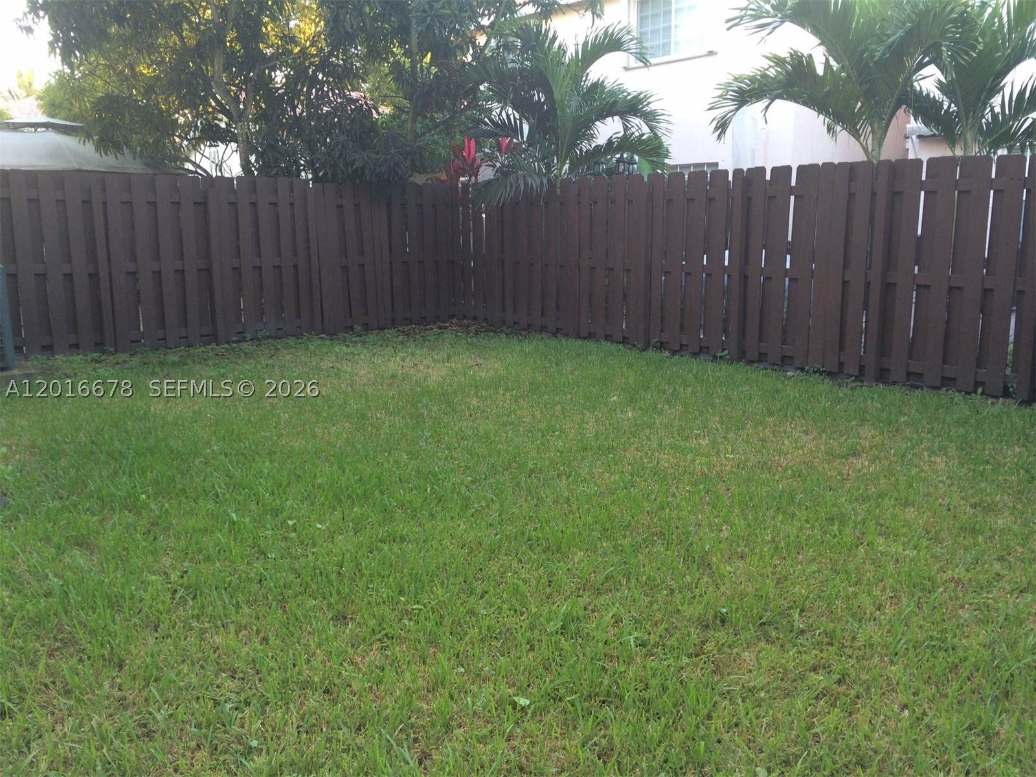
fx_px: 898
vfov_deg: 46.8
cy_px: 388
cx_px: 518
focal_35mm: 30
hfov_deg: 60.0
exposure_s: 1/40
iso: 50
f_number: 2.2
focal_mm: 4.12
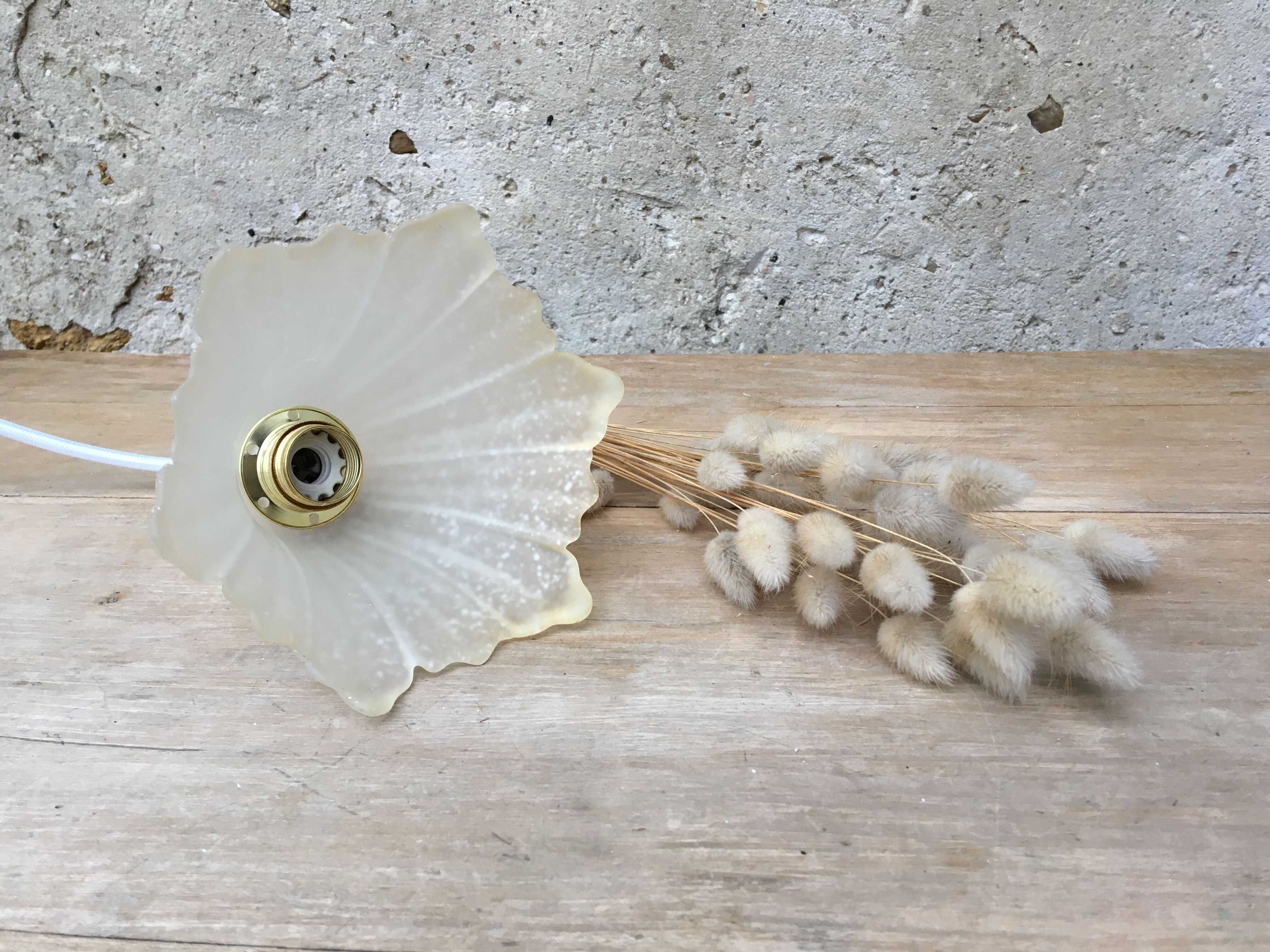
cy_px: 476
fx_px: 1064
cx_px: 635
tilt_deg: -23.4
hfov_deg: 61.7
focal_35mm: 29
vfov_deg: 48.2
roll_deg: +2.6
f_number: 2.2
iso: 25
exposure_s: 1/33
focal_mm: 4.15
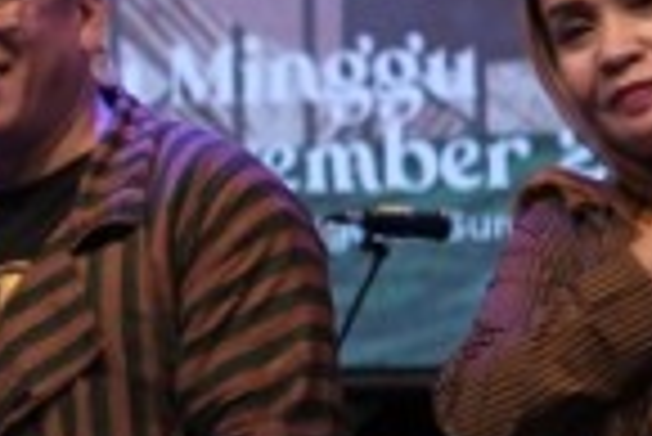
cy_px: 211
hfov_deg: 8.7
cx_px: -288
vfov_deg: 6.0
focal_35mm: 231
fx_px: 4188
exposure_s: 1/120
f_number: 1.4
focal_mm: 33
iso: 80
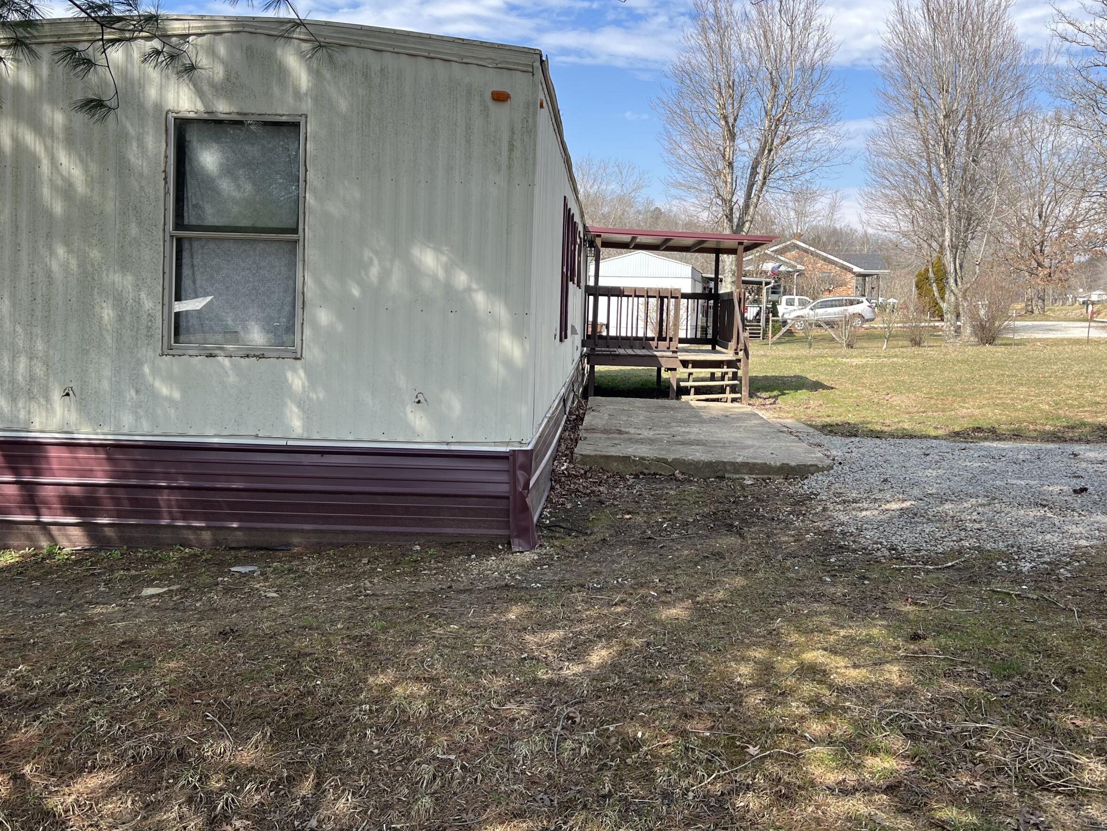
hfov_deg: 55.3
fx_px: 1055
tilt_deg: -1.4
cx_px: 580
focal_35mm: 33
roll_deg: -1.5
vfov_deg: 42.7
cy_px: 326
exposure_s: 1/797
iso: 50
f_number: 1.5
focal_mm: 5.7
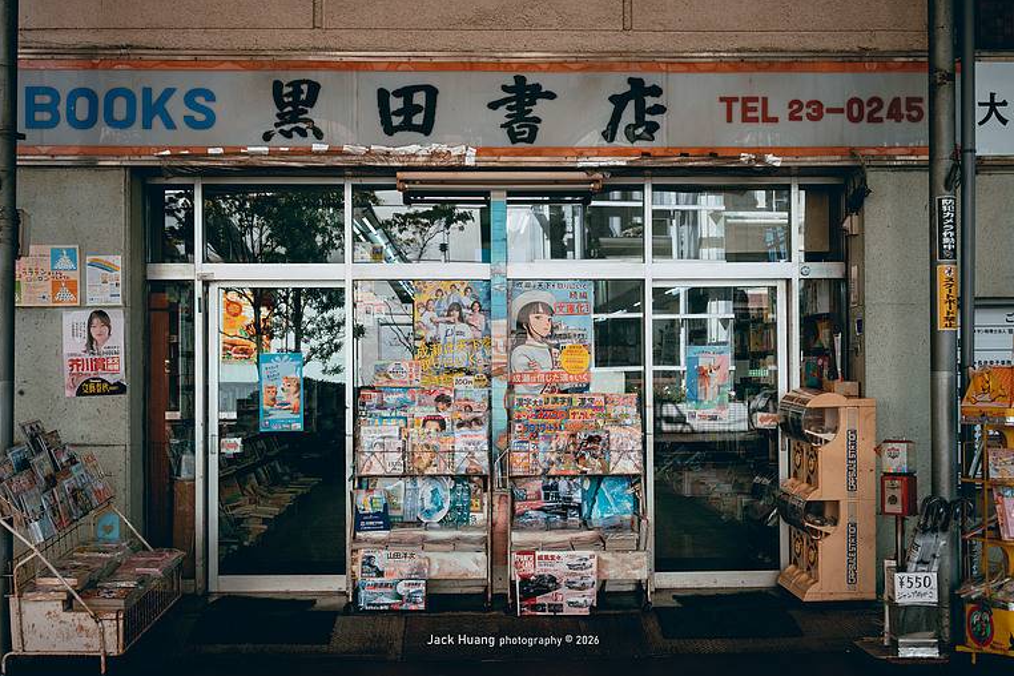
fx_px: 1211
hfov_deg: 45.4
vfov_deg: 31.2
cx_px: 511
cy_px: 339
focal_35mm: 43
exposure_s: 1/100
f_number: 5.6
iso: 140
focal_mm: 42
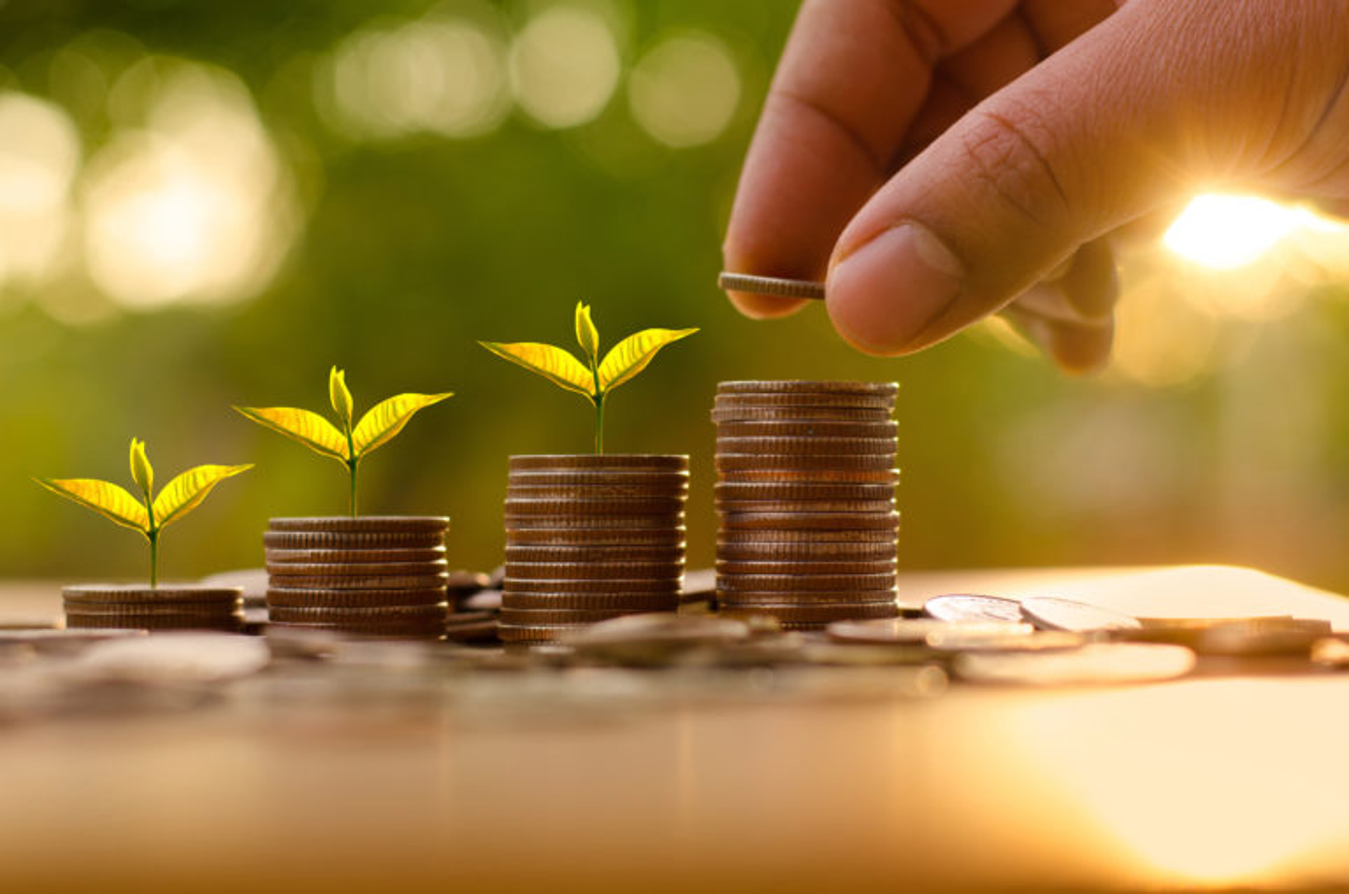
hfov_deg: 27.0
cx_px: 674
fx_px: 2805
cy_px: 447
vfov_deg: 18.1
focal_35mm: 75
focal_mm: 50
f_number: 3.5
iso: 100
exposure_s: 1/40
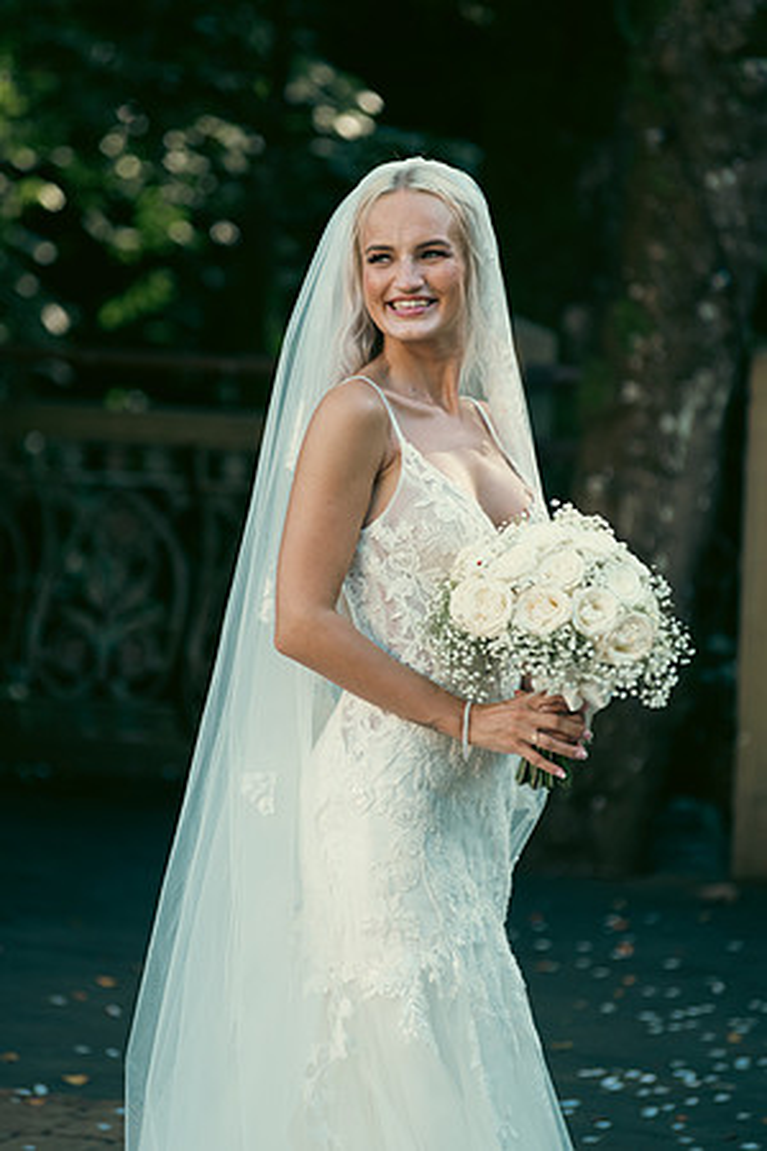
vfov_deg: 10.3
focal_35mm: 200
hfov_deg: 6.9
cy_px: 576
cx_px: 384
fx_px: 6391
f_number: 3.5
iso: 160
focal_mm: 200
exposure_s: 1/200
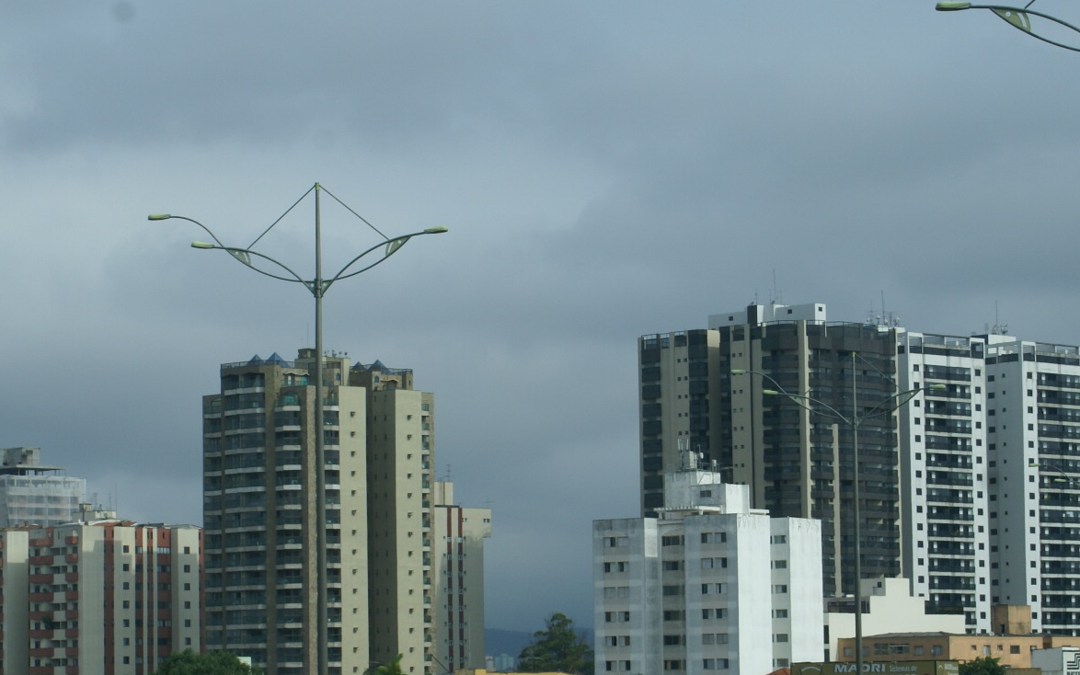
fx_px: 3680
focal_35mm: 125
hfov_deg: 16.7
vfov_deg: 10.5
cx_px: 422
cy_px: 426
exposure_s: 1/200
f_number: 13
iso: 100
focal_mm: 50
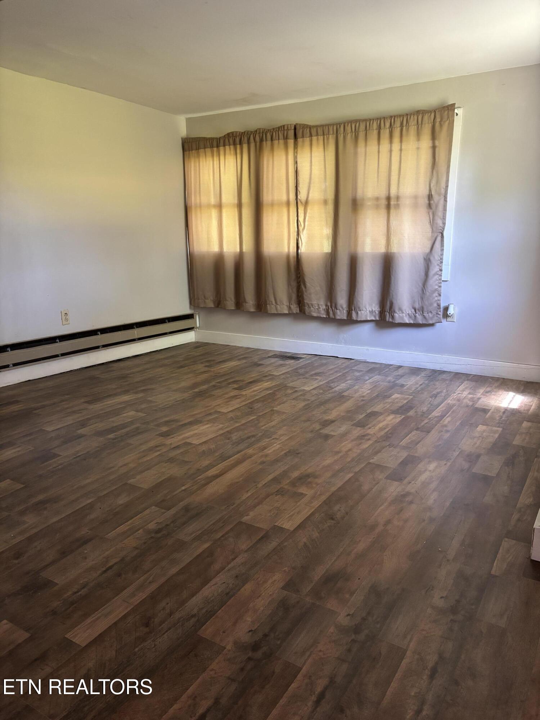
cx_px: 270
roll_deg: +0.3
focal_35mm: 26
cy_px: 360
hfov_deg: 53.1
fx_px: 541
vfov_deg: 67.3
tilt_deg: -12.4
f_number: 1.6
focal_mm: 5.96
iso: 320
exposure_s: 1/60
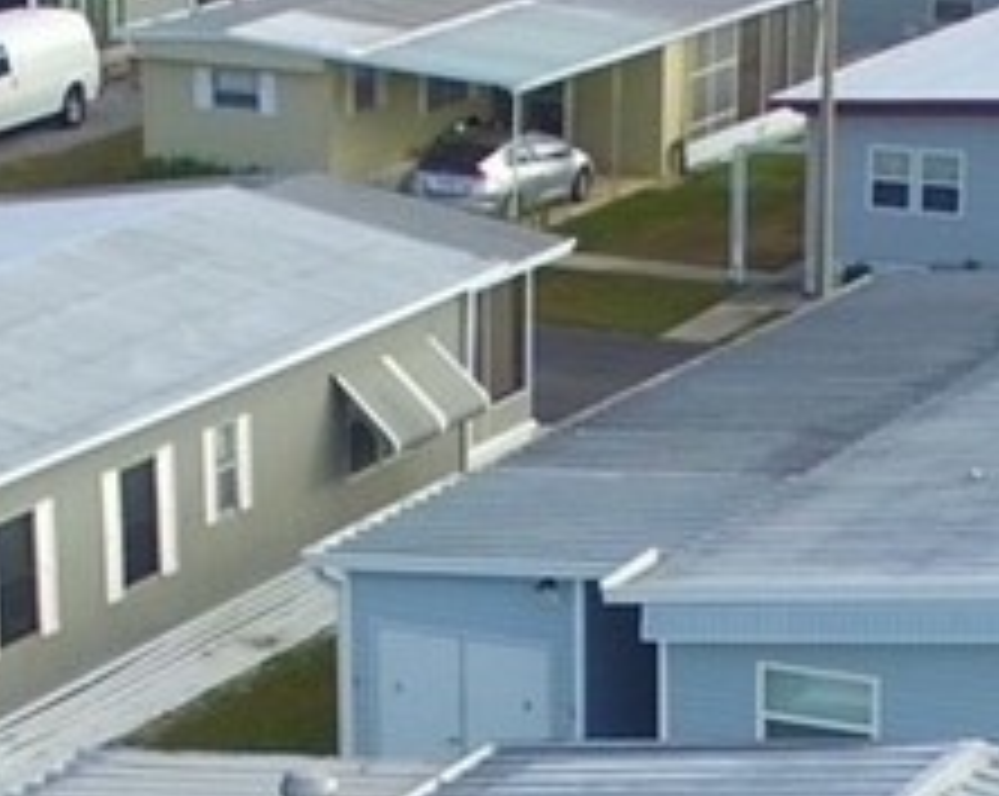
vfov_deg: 10.7
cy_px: 940
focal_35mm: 141
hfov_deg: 13.7
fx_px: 4163
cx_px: 540
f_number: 2.8
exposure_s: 1/400
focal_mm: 3.61
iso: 100
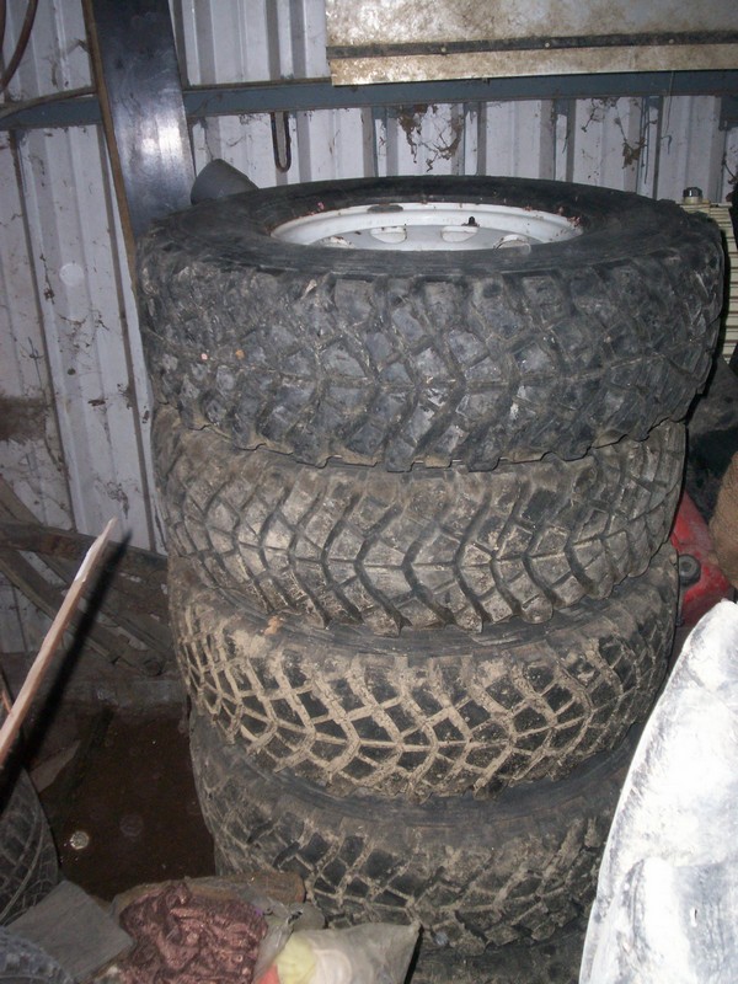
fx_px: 1023
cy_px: 492
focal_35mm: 36
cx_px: 369
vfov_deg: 51.4
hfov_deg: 39.7
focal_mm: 5.9
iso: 140
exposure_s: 1/64
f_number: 4.5
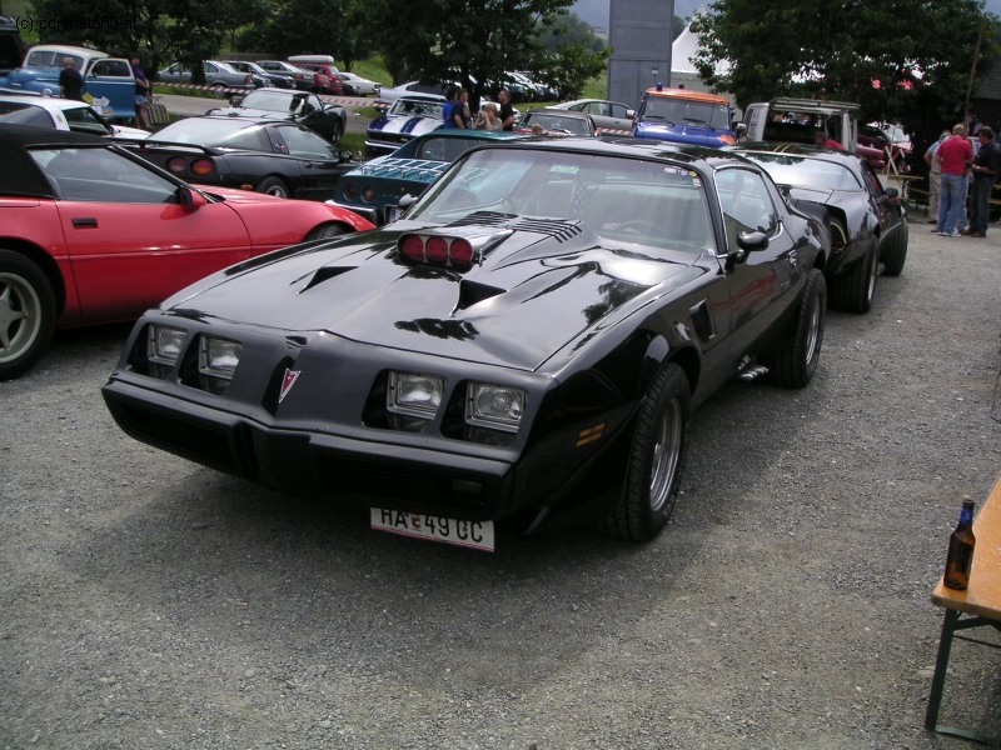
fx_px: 1099
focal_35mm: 38
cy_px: 375
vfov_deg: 37.7
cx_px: 500
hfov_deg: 49.0
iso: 50
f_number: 2.8
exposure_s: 1/750
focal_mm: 6
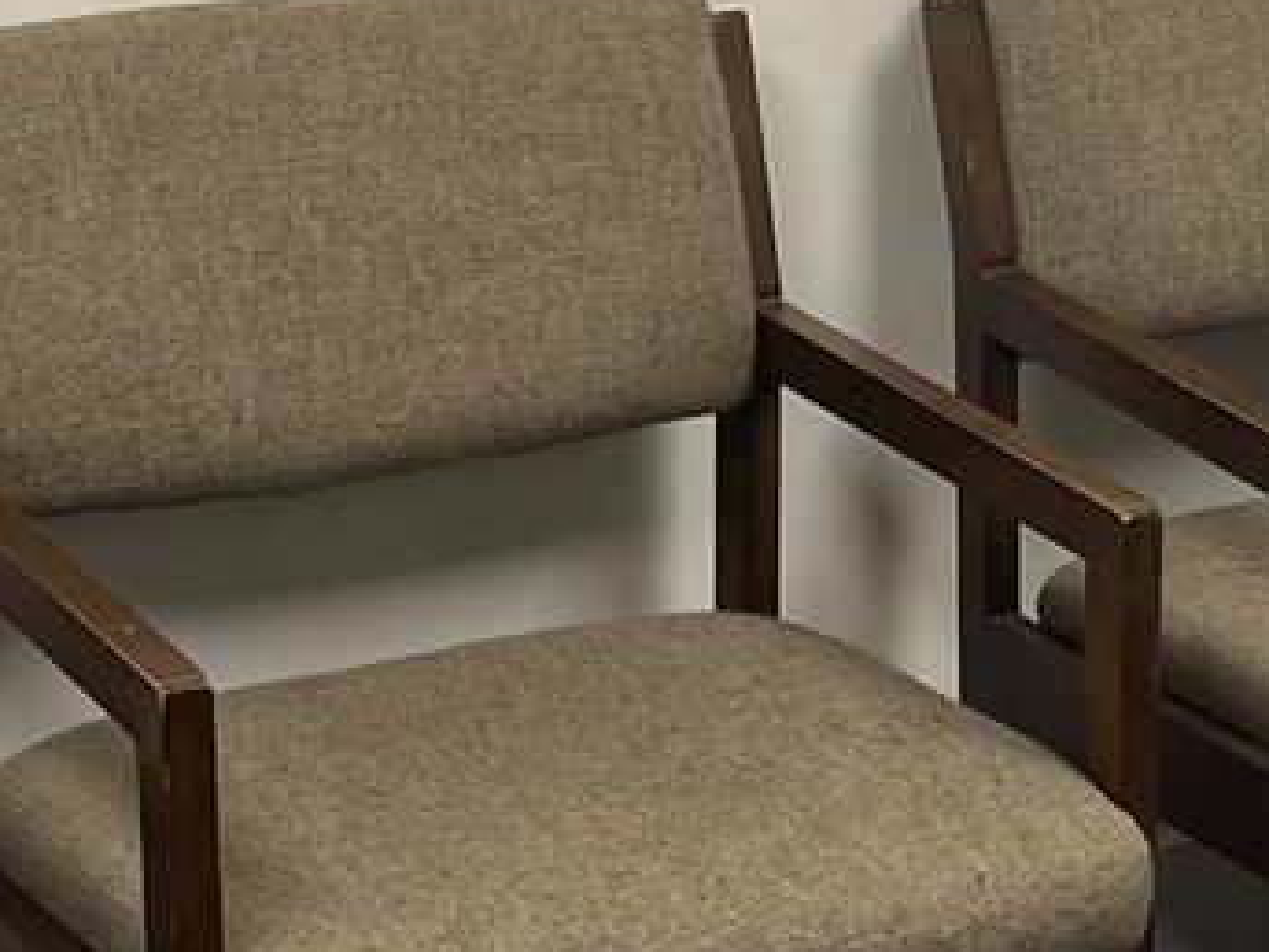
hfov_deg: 15.9
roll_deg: -0.7
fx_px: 4436
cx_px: 1291
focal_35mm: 121
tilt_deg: -15.5
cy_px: 162
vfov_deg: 12.2
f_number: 1.6
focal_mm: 5.1
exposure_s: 1/120
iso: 125
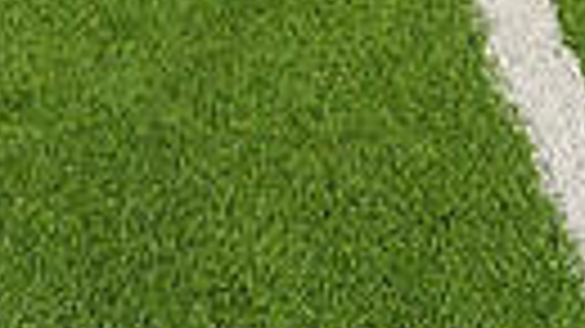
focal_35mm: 87
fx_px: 1349
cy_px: -643
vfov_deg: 10.3
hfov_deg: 24.3
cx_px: 162
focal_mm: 24
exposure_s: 1/200
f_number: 4.5
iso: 1000
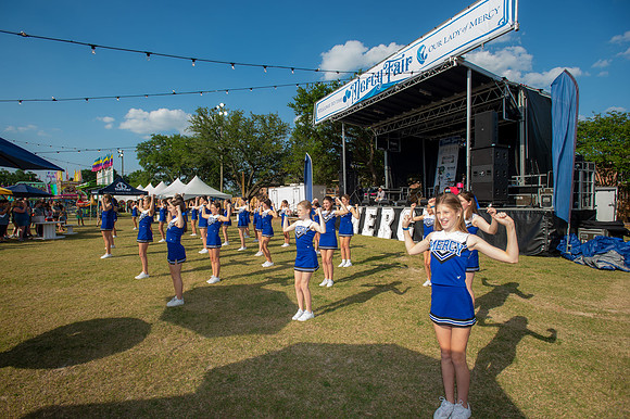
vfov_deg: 70.4
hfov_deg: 93.3
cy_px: 210
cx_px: 315
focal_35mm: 17
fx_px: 297
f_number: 5.6
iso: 100
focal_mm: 17
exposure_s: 1/200
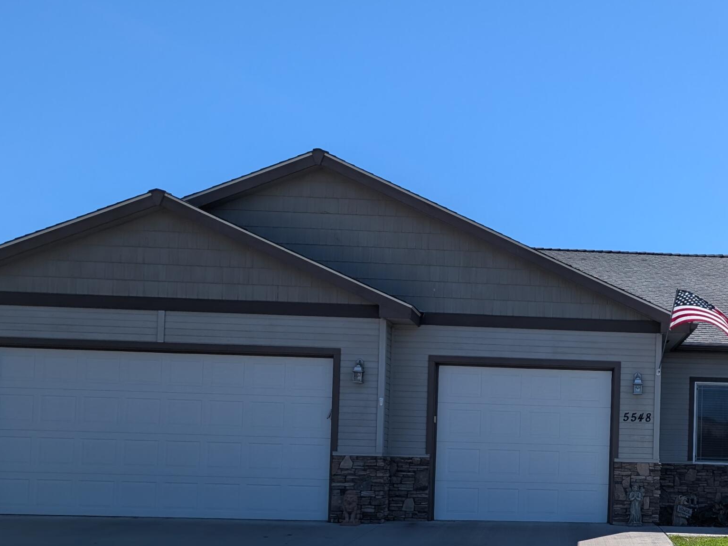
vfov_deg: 30.2
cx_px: 612
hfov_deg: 38.5
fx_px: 988
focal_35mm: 47
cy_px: 428
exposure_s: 1/1290
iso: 22
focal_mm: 6.9
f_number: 1.68
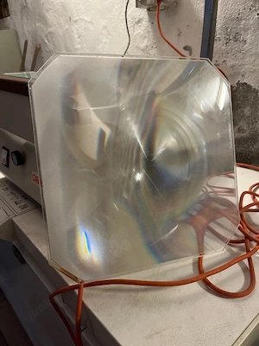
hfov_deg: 53.1
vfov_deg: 67.3
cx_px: 130
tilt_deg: -25.7
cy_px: 173
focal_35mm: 26
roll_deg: +4.3
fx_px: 259
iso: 500
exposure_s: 1/33
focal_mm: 5.1
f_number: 1.6
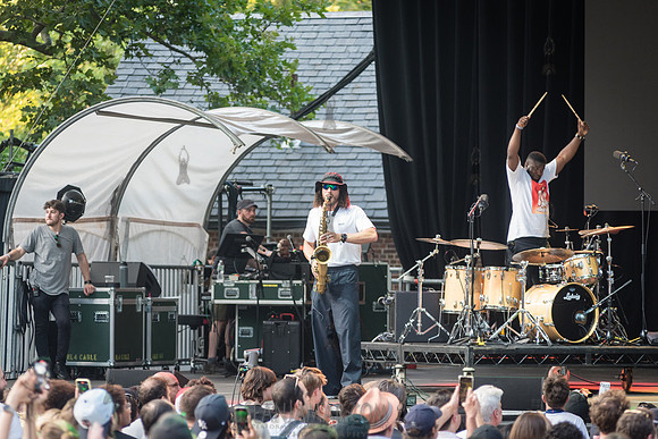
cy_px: 220
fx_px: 3402
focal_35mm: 186
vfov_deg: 7.4
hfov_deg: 11.0
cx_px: 328
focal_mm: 185
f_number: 4
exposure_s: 1/250
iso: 1000
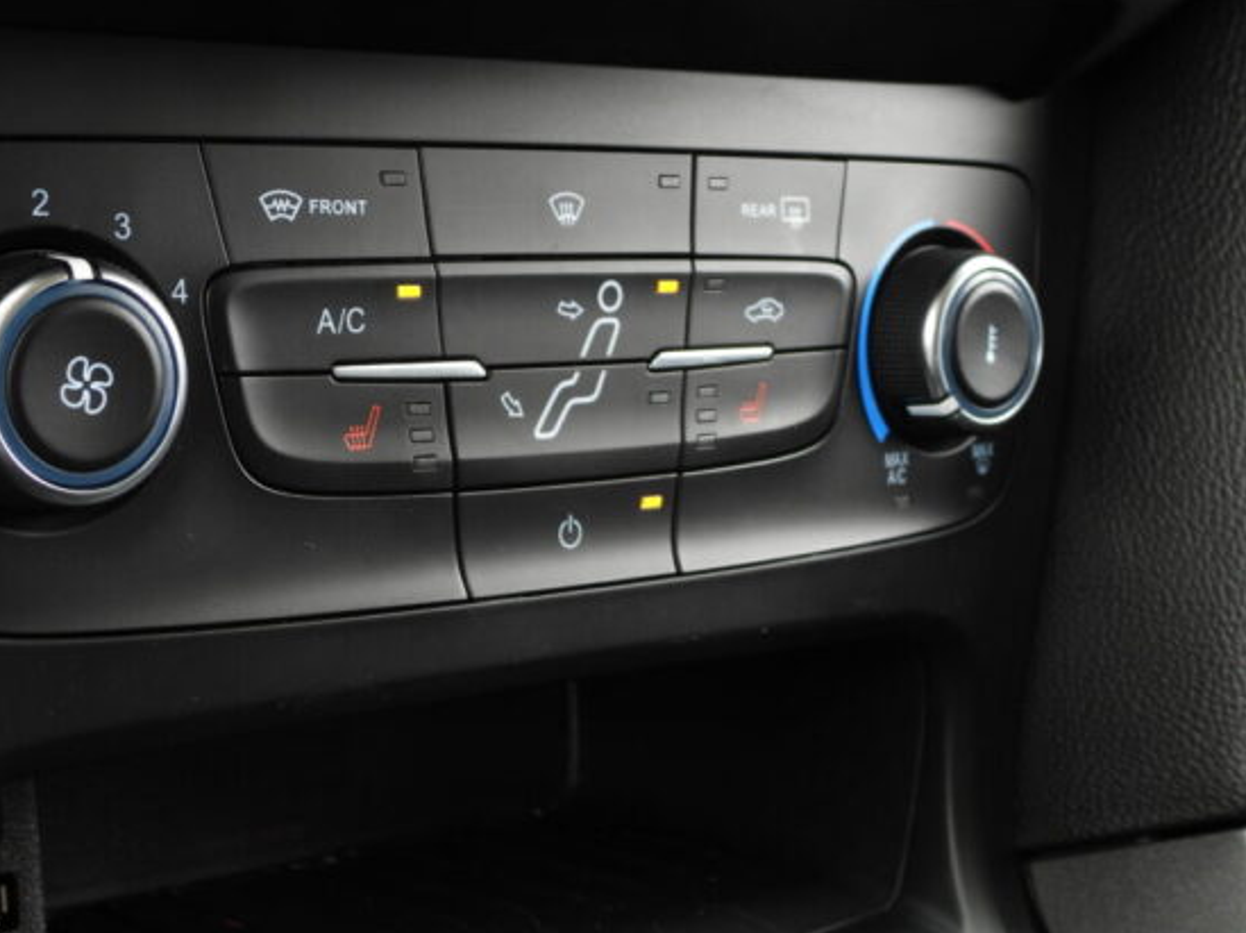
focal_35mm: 61
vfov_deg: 24.0
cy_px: 377
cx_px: 440
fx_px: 2194
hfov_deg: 31.5
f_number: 3.2
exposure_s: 1/30
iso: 100
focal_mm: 8.5
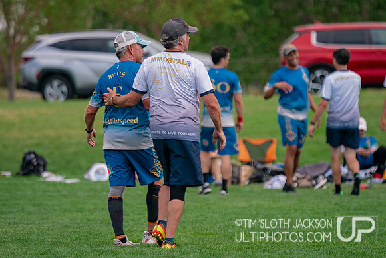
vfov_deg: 4.4
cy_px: 108
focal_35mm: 314
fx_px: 3364
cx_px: 200
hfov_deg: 6.6
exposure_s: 1/5000
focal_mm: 200
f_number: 2.8
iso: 500
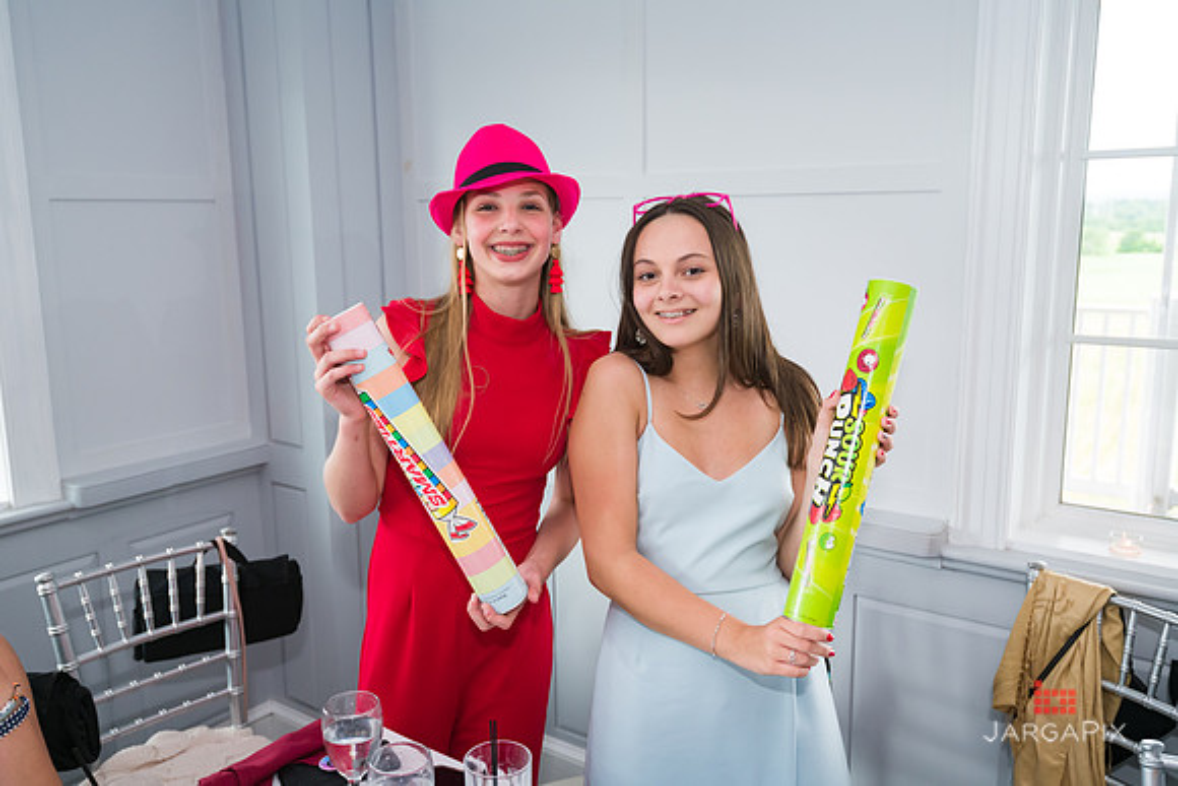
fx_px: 1015
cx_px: 589
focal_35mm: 31
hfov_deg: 60.3
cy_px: 393
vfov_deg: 42.3
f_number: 4
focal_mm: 31
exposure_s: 1/200
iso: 800
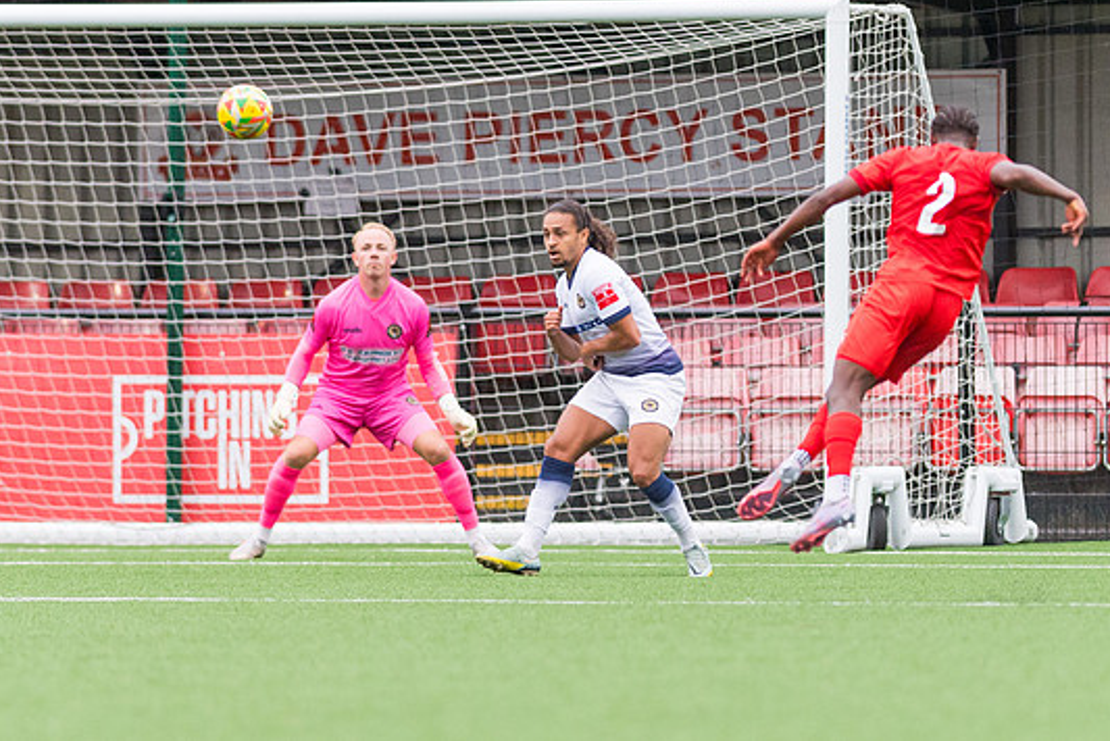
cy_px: 400
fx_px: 18818
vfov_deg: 2.3
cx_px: 527
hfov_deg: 3.4
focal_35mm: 610
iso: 1600
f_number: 2.8
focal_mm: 300
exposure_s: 1/1600
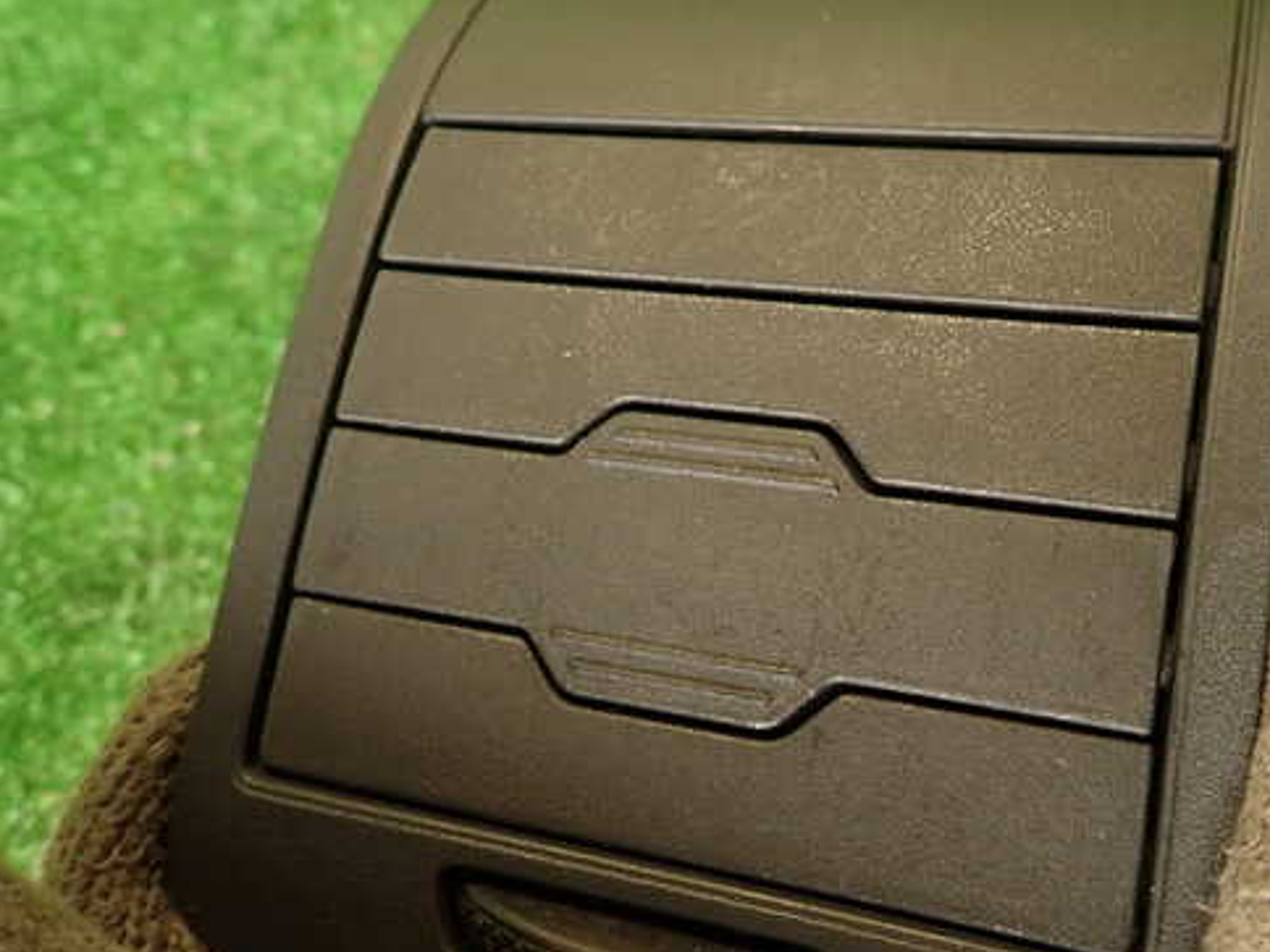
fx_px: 1137
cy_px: 506
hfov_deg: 58.0
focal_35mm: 31
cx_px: 745
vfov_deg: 45.4
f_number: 2
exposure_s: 1/30
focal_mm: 4.5
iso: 200
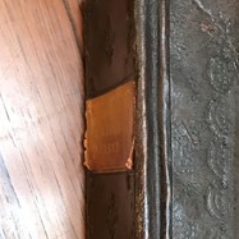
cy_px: 220
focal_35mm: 66
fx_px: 516
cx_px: 232
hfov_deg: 25.0
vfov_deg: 25.2
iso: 100
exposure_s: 1/9
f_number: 1.8
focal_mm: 3.99
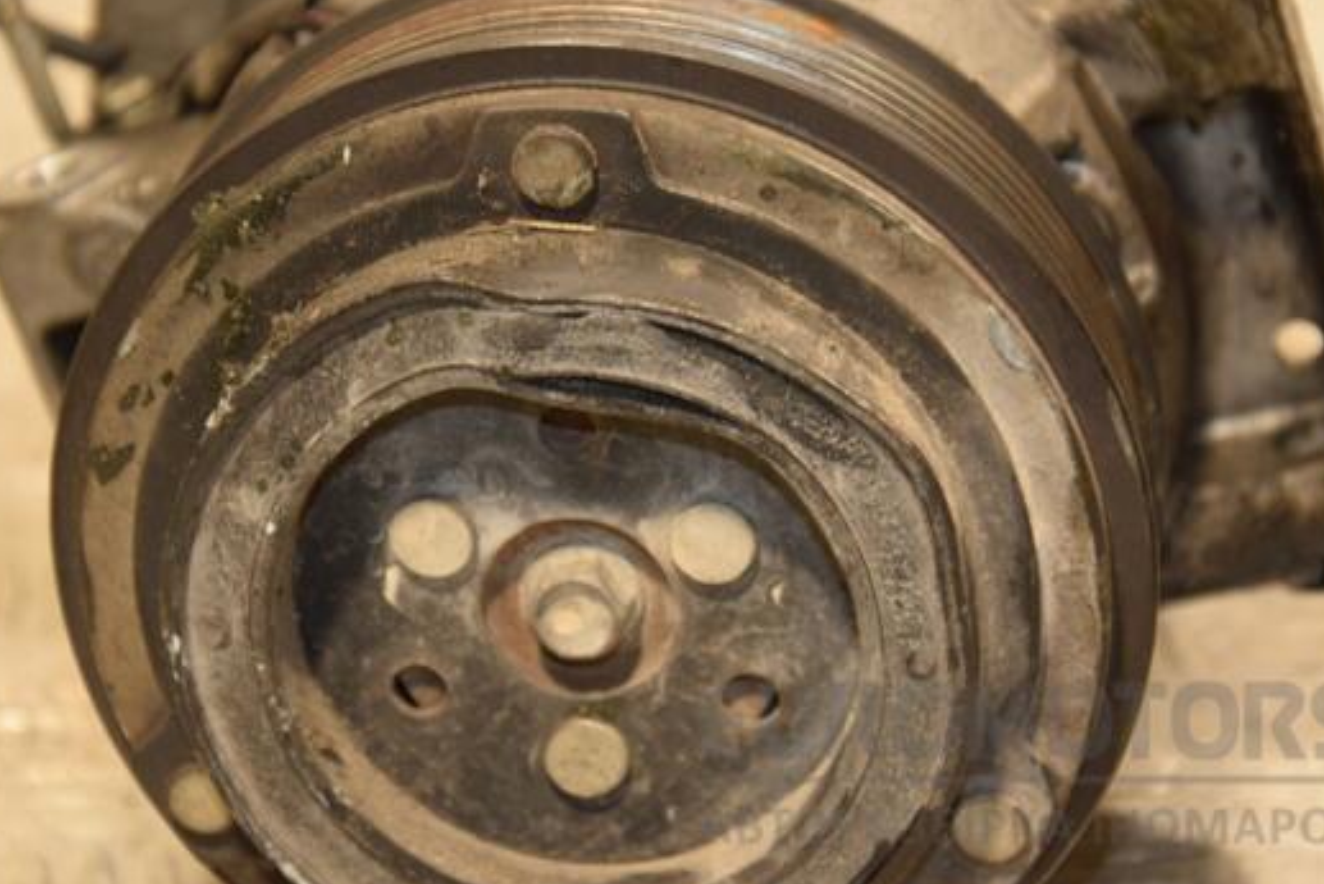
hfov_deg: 15.7
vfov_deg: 10.5
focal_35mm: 131
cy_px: 379
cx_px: 650
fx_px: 4804
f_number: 5.3
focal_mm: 75
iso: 800
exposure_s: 1/80
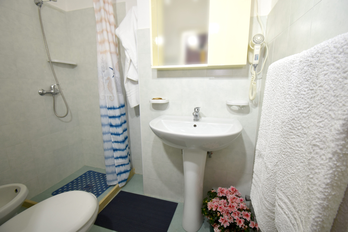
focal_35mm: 15
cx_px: 174
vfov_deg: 77.3
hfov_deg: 100.4
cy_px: 116
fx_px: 145
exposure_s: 1/125
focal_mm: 10
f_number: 5.6
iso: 320
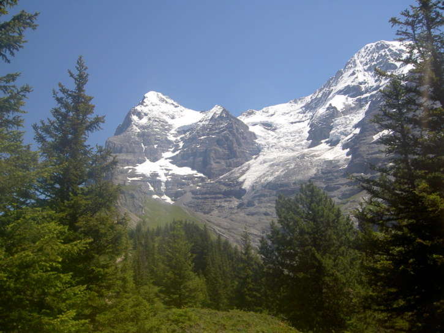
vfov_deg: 41.8
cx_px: 222
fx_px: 436
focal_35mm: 34
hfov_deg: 54.0
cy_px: 166
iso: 50
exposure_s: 1/400
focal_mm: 5.6
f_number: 4.7
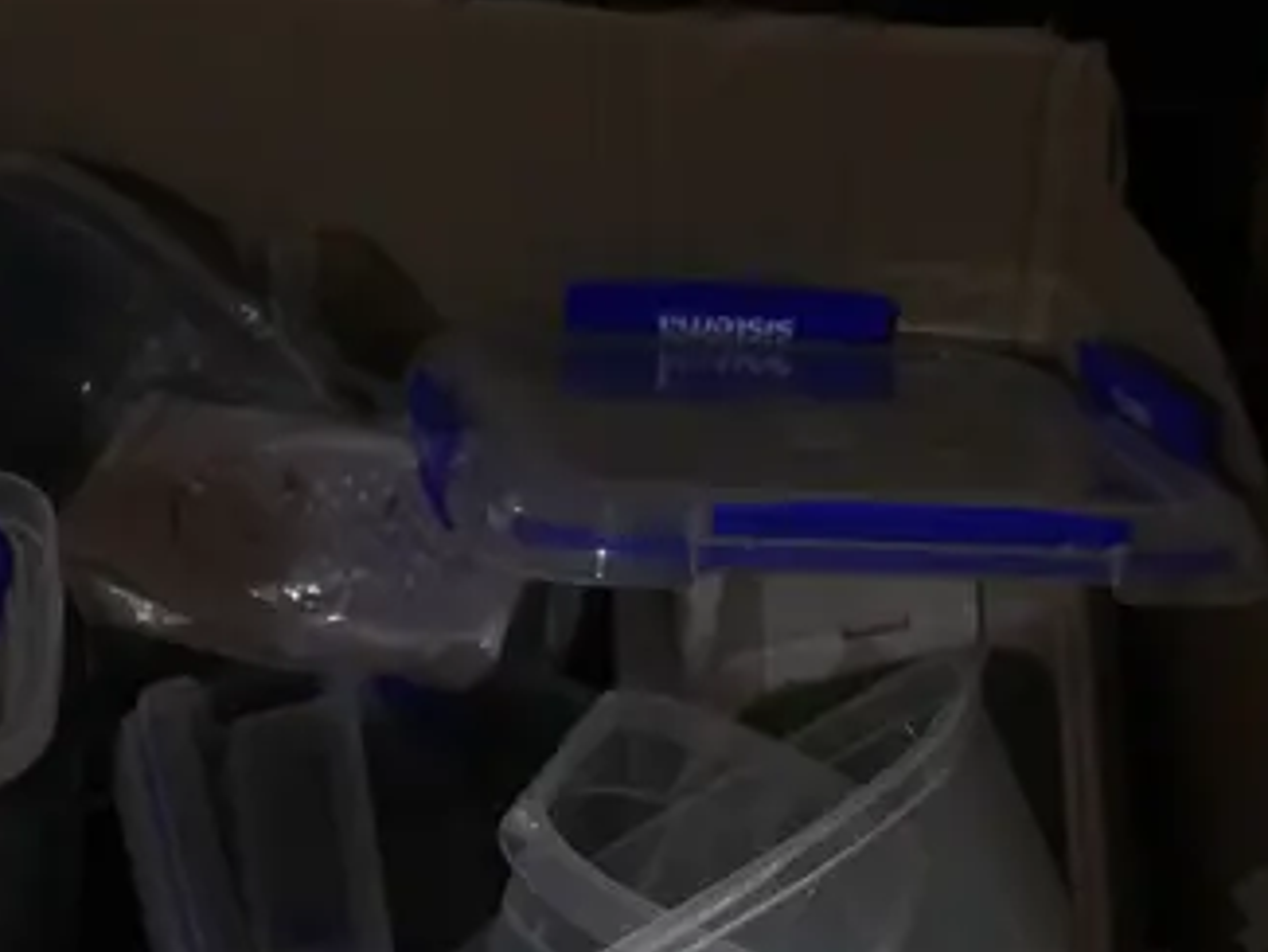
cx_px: 1073
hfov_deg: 18.2
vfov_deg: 13.4
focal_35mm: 107
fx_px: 3921
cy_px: 1161
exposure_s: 1/60
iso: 800
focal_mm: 17
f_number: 4
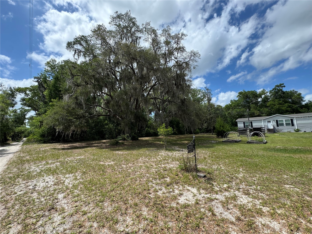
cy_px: 117
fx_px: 126
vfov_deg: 85.7
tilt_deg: +7.4
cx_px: 156
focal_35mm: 14
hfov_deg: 102.1
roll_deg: +2.2
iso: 50
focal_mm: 2.22
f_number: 2.2
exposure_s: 1/821
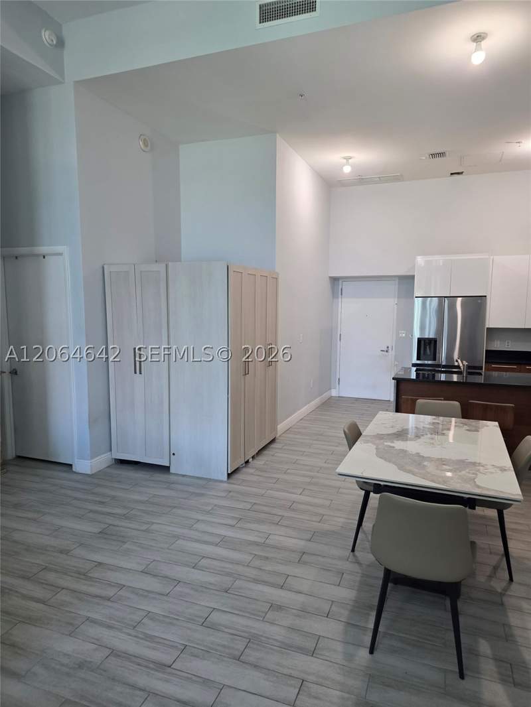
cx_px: 266
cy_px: 354
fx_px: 470
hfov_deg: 58.9
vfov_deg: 73.9
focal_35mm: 23
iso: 200
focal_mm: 6.3
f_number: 1.7
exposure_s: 1/120
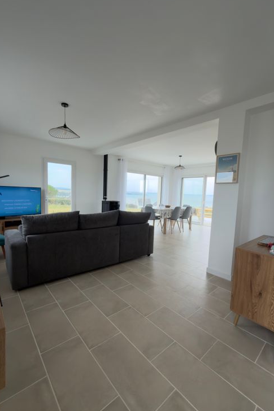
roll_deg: -4.1
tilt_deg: -5.1
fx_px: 183
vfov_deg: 96.7
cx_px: 137
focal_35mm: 16
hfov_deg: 73.7
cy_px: 209
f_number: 2.2
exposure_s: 1/121
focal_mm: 2.22
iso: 50
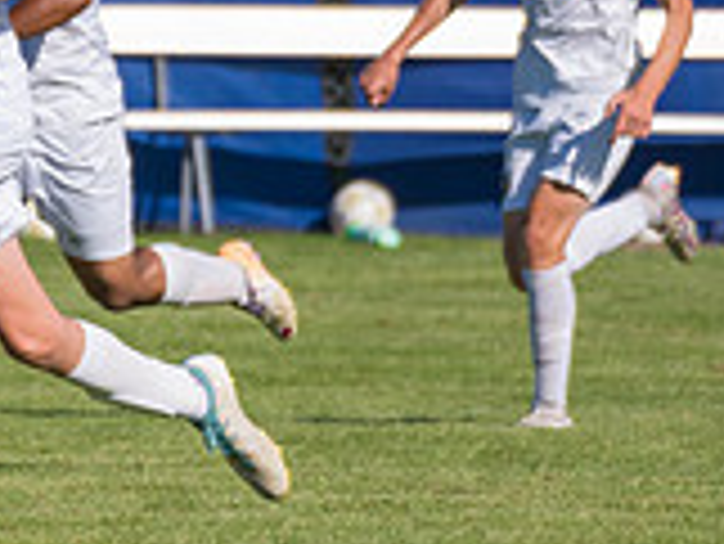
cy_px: 191
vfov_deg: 1.5
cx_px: -558
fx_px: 21035
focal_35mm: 1005
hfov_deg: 2.0
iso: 320
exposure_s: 1/2000
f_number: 5.6
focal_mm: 290
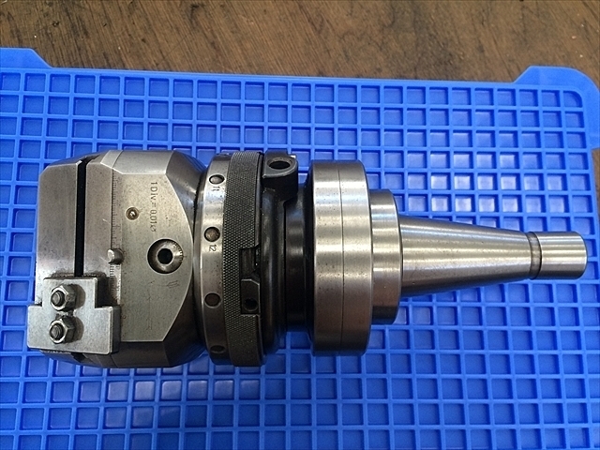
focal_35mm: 29
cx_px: 300
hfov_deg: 61.7
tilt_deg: -80.0
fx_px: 503
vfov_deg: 48.2
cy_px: 225
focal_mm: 4.15
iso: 80
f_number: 2.2
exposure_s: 1/30
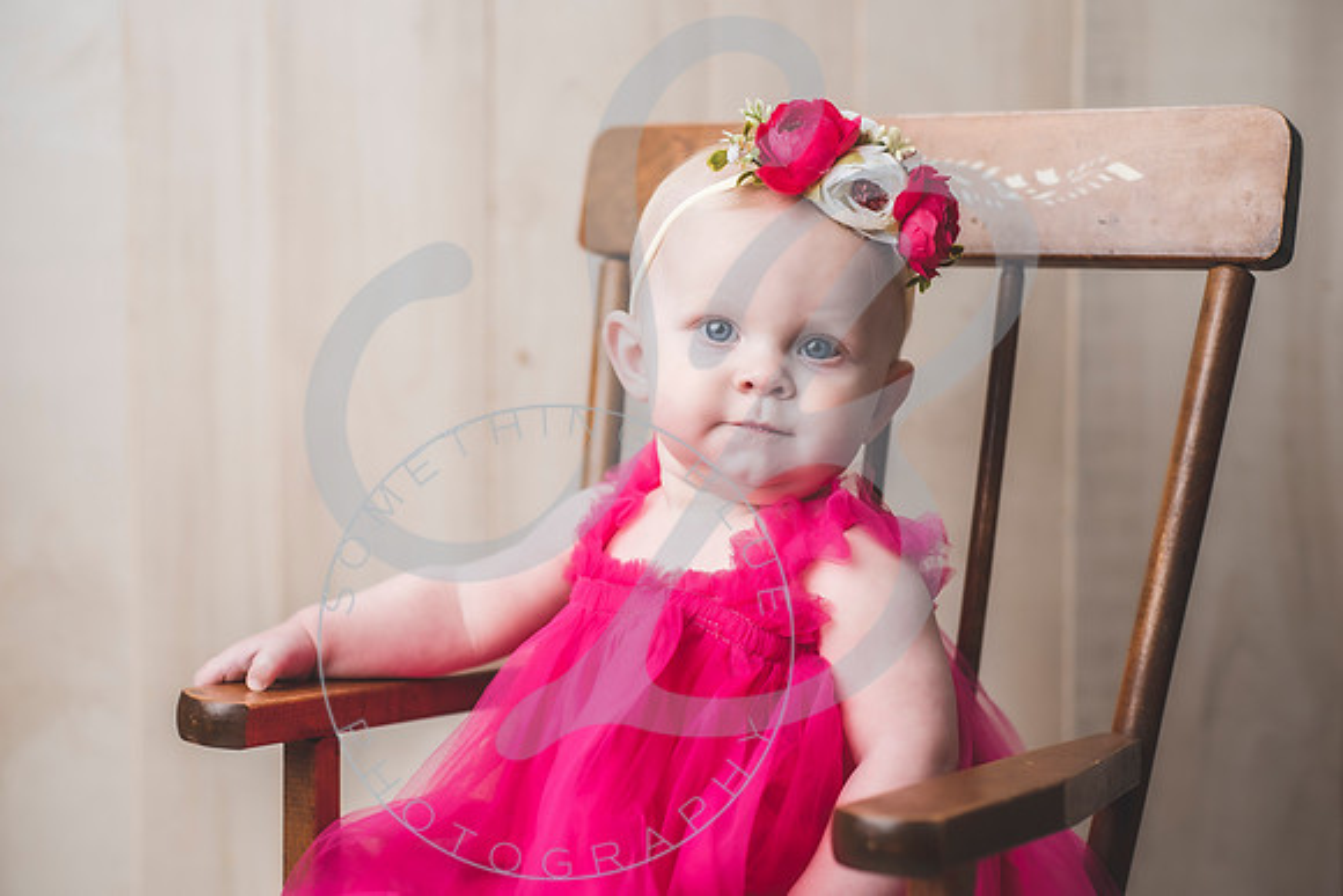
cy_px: 448
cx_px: 684
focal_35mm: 51
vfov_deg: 26.3
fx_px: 1917
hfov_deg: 38.6
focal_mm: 50
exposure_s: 1/200
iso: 200
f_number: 2.8
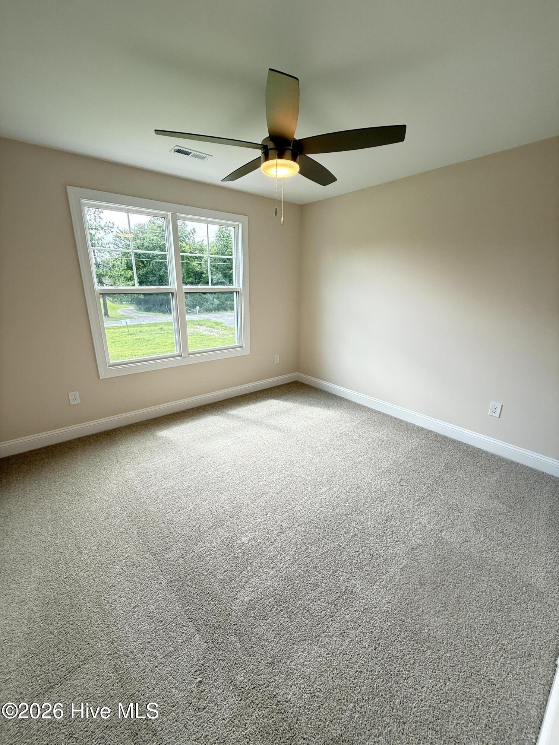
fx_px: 301
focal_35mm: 14
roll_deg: +0.3
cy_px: 372
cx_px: 280
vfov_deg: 102.1
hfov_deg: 85.7
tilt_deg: -16.2
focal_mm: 2.22
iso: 125
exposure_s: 1/120
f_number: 2.2
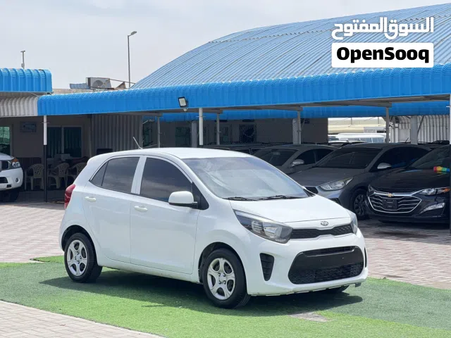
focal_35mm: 77
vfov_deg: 19.1
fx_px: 1003
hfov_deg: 25.3
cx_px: 226
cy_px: 169
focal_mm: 9
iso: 32
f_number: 2.8
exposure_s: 1/286
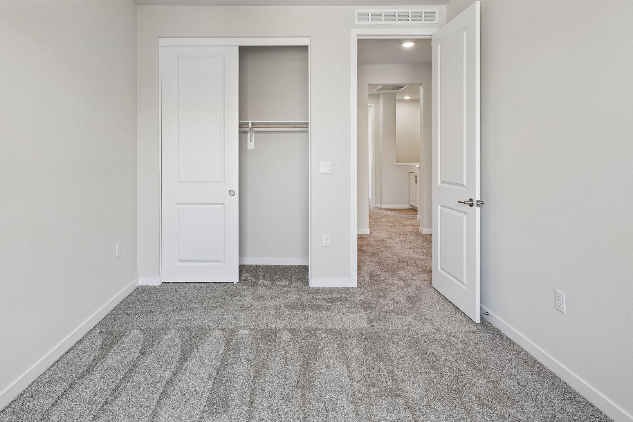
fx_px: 334
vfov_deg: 64.0
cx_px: 281
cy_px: 170
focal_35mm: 19
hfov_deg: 86.6
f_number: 8
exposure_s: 1/20
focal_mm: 15
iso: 400
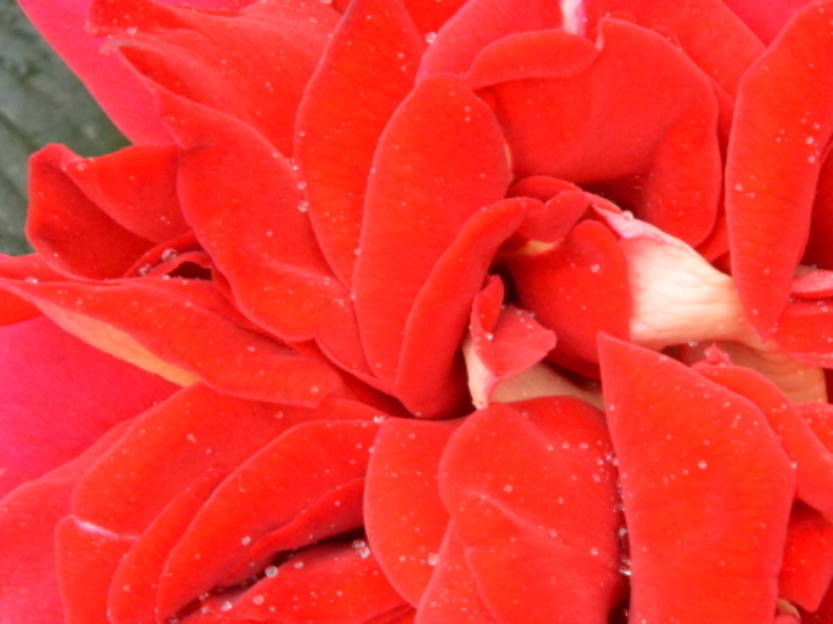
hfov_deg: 7.1
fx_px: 6686
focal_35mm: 278
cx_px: 633
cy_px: 379
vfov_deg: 5.3
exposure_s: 1/250
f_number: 18
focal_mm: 90
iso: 4000
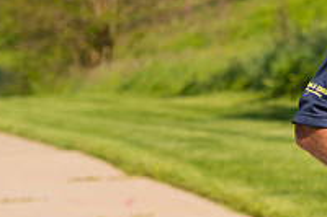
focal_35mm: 290
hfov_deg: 7.0
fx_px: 2632
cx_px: 423
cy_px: 87
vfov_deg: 4.7
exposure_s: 1/2000
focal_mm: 100
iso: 400
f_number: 5.6
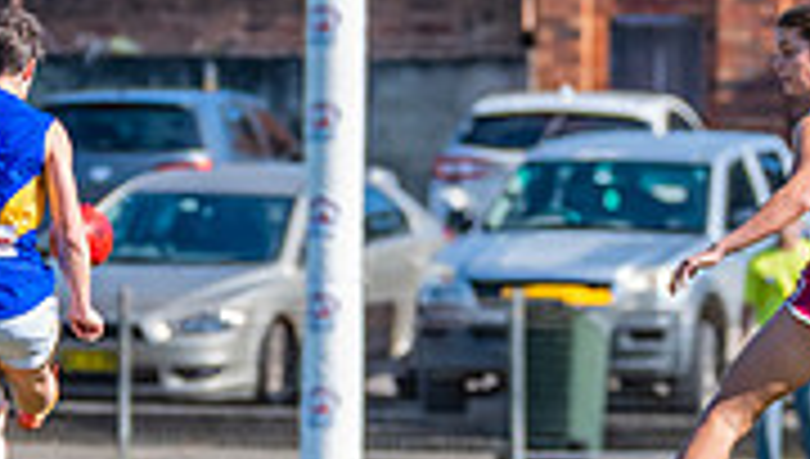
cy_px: 123
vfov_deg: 1.1
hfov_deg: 1.9
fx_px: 24550
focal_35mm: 1141
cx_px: 42
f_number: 7.1
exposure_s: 1/1600
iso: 800
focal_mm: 300
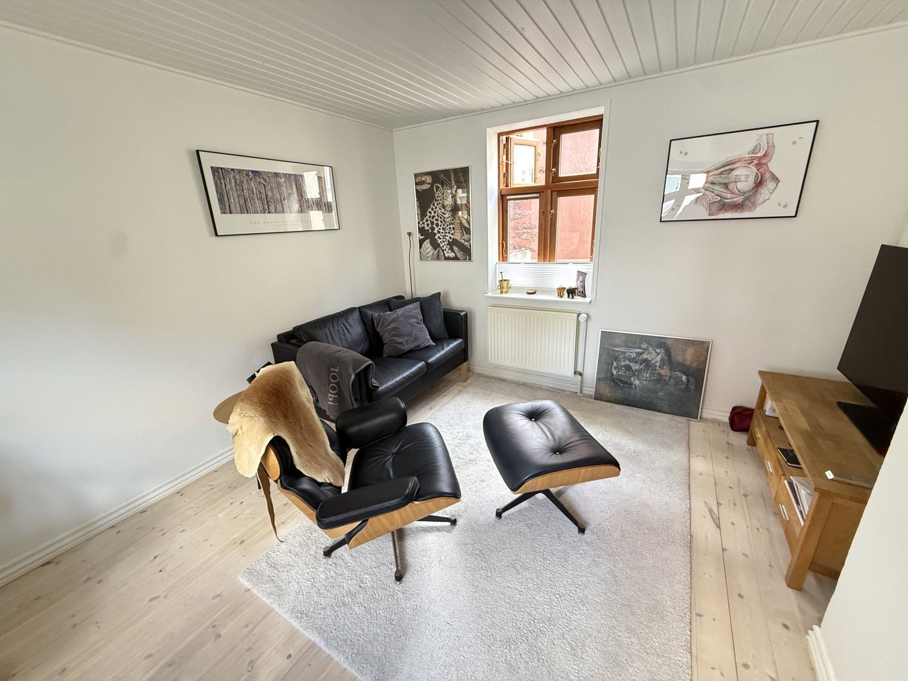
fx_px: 367
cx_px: 454
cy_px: 340
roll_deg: +2.2
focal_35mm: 14
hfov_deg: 102.1
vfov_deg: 85.7
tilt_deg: -17.3
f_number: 2.2
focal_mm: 2.22
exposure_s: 1/60
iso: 640
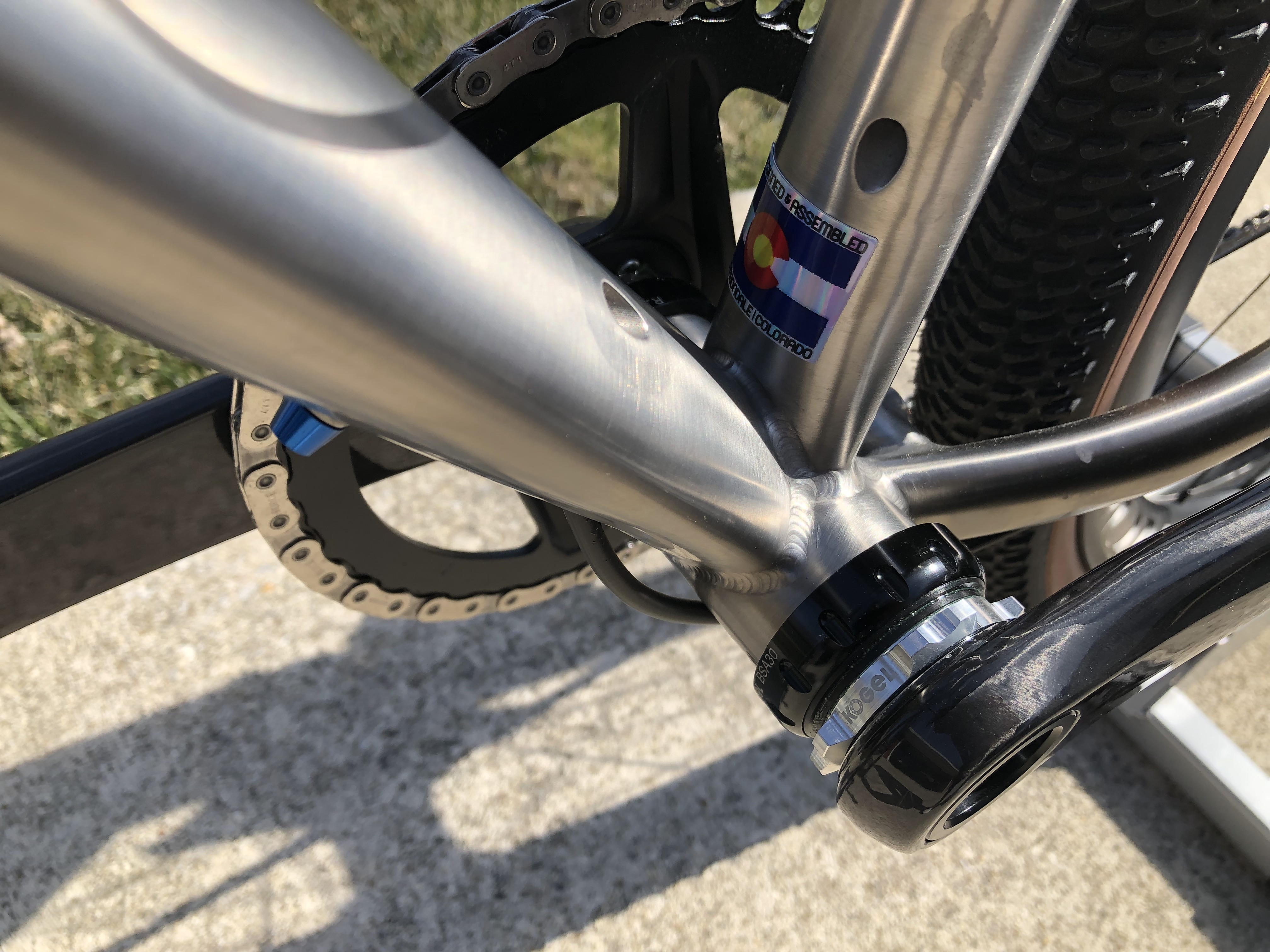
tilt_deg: -48.3
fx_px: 1027
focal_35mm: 28
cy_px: 476
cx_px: 635
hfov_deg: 63.4
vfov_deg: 49.7
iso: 20
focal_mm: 3.99
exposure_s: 1/1389
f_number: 1.8
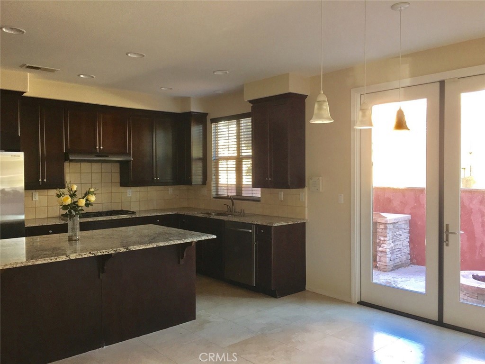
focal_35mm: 29
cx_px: 242
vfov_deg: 48.2
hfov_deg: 61.7
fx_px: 406
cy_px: 182
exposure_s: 1/30
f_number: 2.2
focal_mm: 4.15
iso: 50
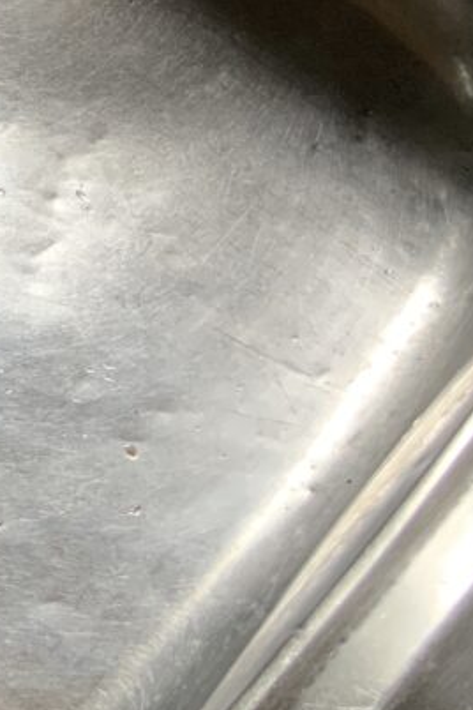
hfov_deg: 12.9
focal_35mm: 96
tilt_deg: -57.8
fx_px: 1892
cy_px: 166
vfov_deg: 21.0
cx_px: -390
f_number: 1.8
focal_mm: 3
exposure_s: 1/60
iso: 64
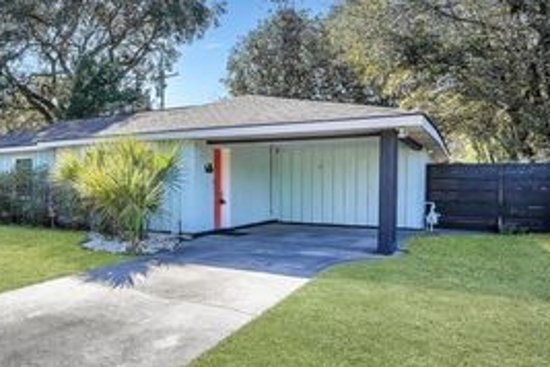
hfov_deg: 54.2
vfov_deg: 43.6
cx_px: 58
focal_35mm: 30
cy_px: 187
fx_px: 458
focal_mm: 16
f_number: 9
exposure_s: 1/320
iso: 320
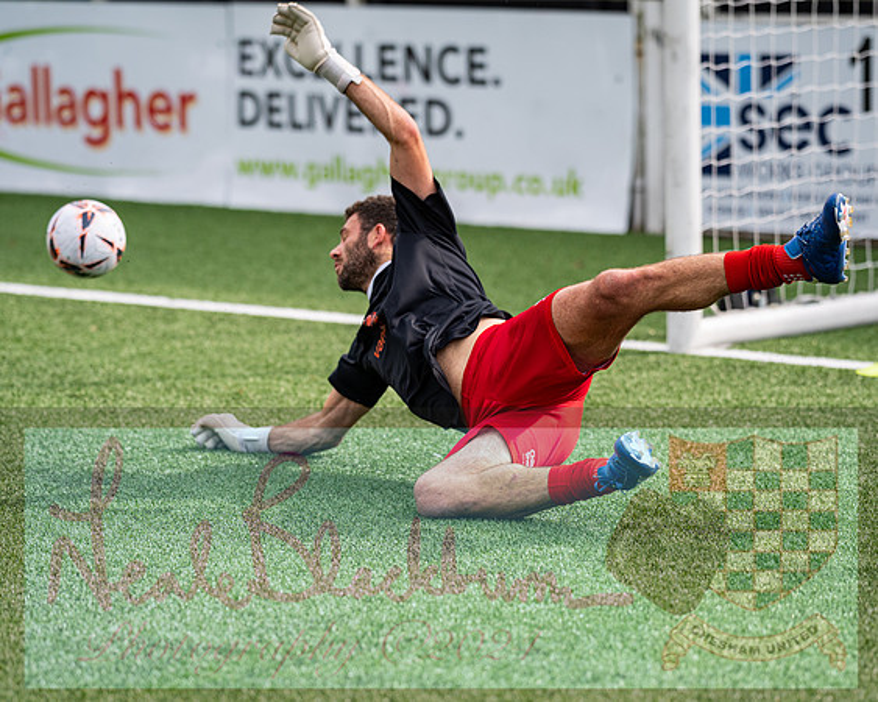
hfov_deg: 11.3
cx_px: 453
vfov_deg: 9.1
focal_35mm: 170
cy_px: 393
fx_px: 4421
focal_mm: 135
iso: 200
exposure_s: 1/5000
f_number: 2.2
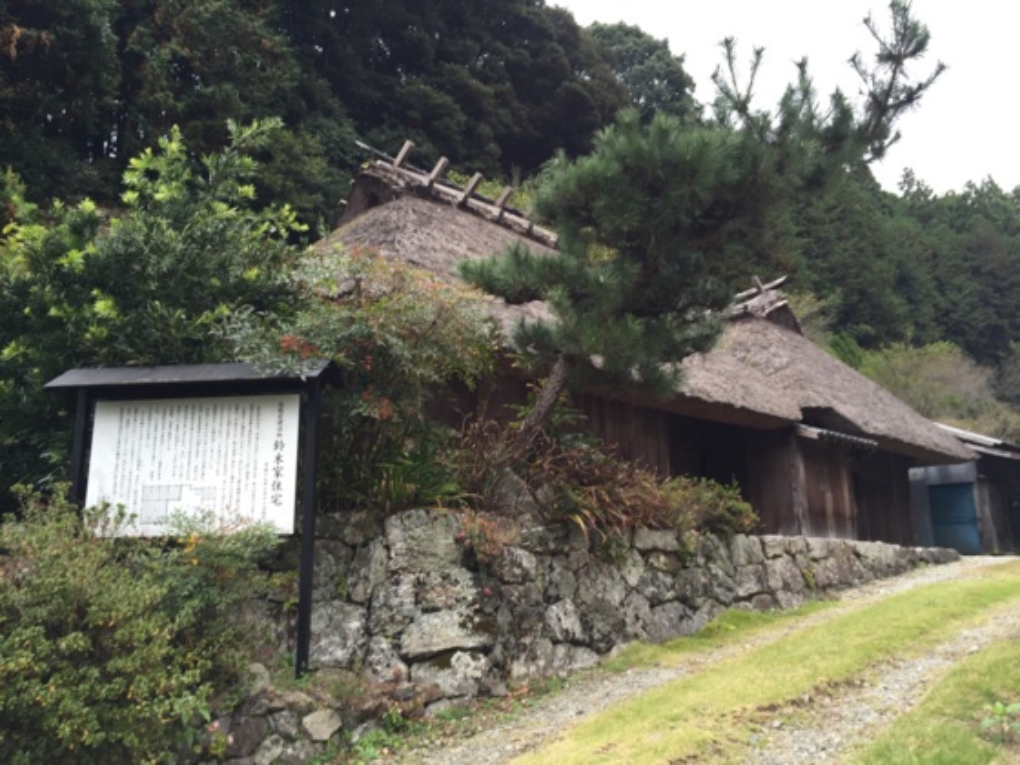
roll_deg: +0.8
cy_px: 382
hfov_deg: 61.7
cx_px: 510
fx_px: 855
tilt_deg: +11.1
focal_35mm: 29
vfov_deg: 48.2
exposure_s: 1/60
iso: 40
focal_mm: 4.15
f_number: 2.2
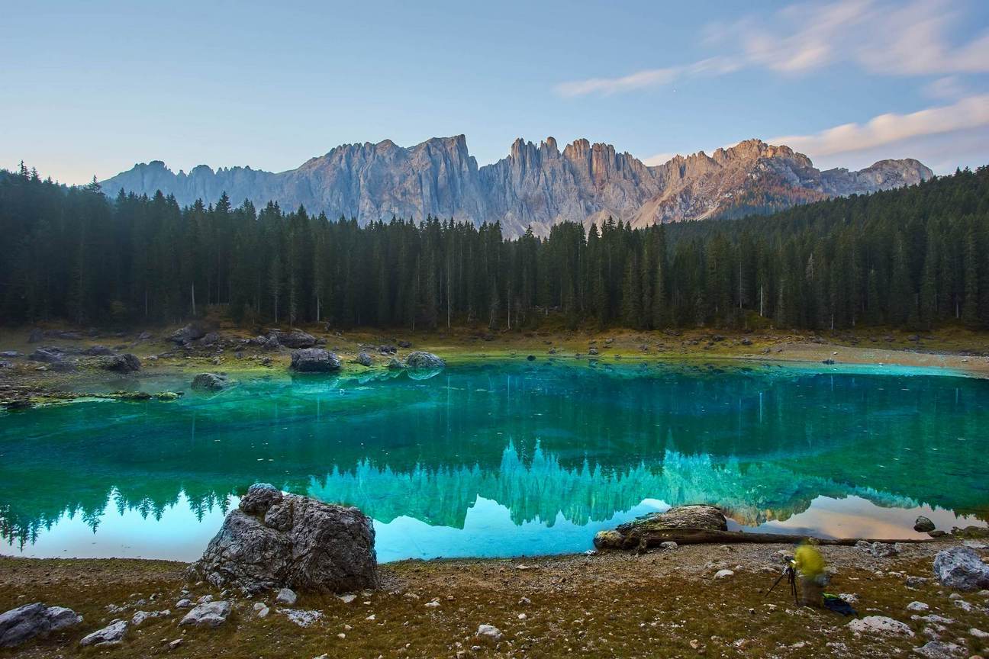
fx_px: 467
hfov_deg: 93.3
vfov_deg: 70.4
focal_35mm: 17
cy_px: 330
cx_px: 494
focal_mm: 17
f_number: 11
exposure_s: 30
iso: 100
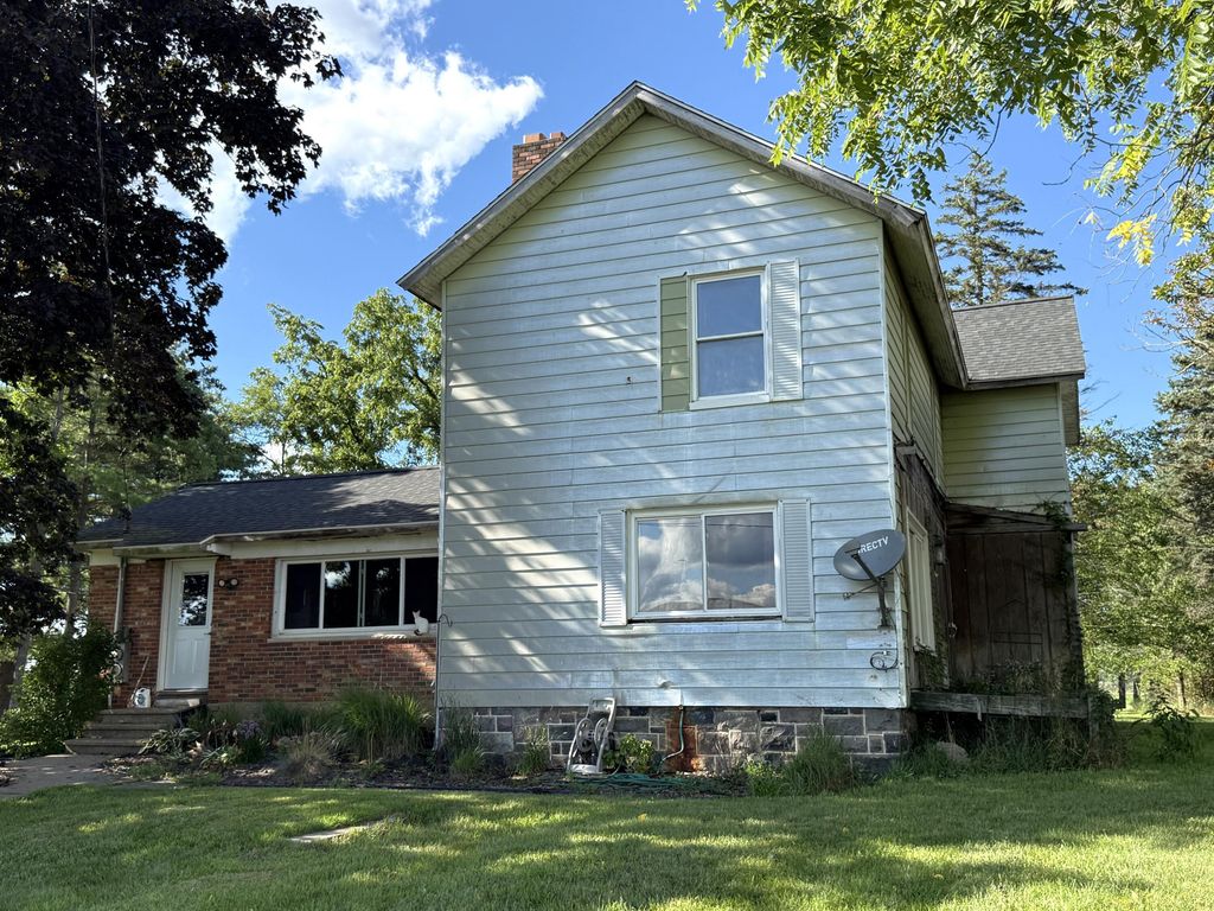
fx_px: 1157
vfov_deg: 42.9
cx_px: 607
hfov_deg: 55.4
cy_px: 456
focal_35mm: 33
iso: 100
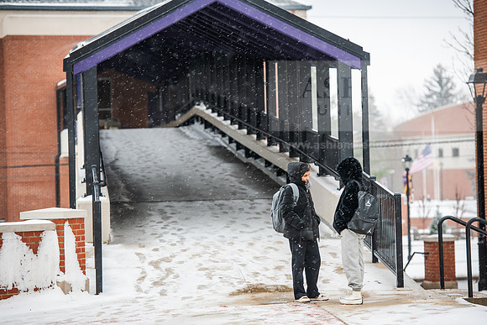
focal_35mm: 150
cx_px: 244
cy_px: 162
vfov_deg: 9.2
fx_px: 2030
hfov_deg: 13.7
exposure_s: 1/160
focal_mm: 150
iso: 400
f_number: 4
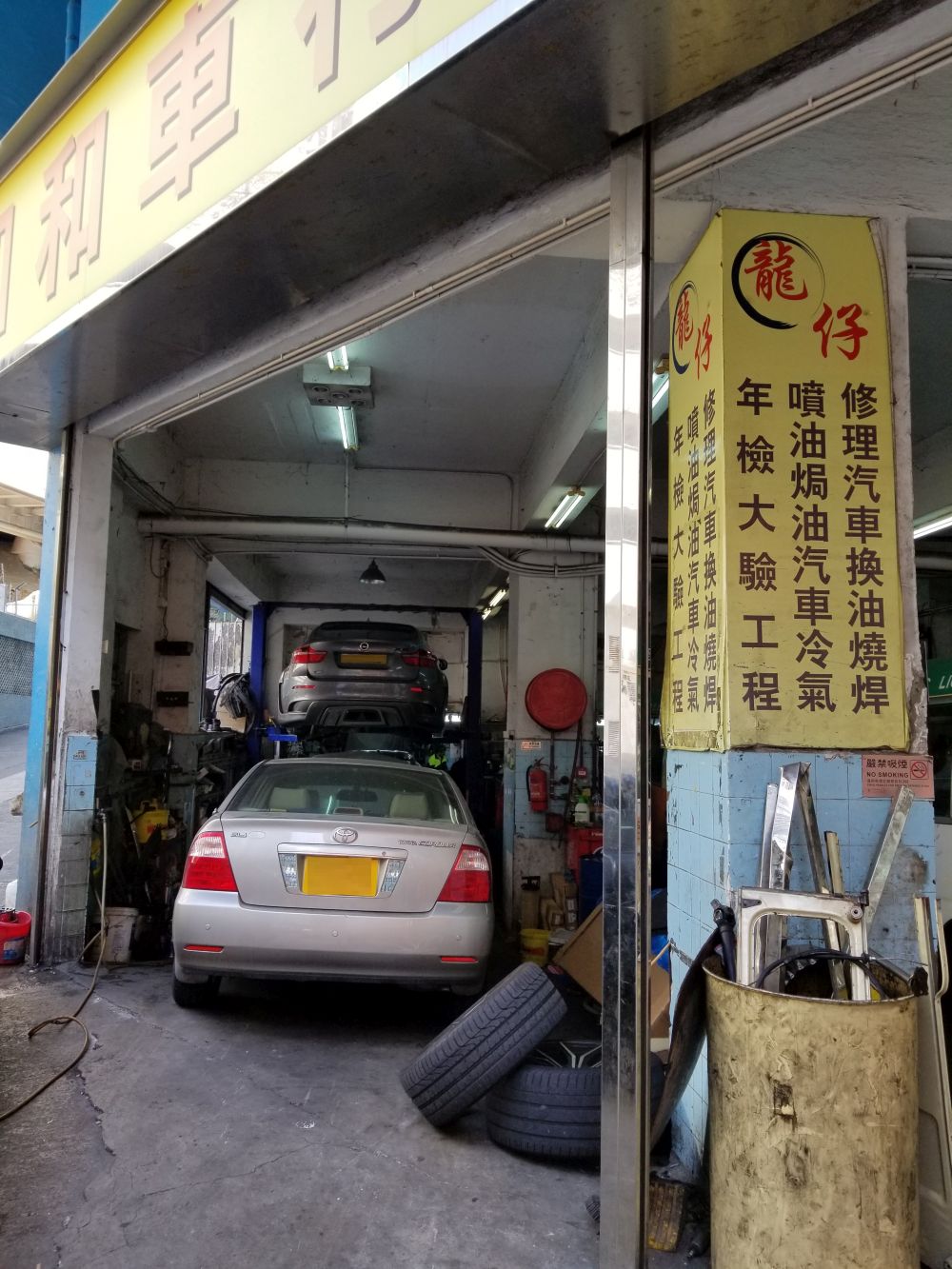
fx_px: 953
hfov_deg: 53.1
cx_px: 476
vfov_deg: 67.3
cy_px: 634
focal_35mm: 26
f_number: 1.7
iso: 50
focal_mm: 4.25
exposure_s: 1/276
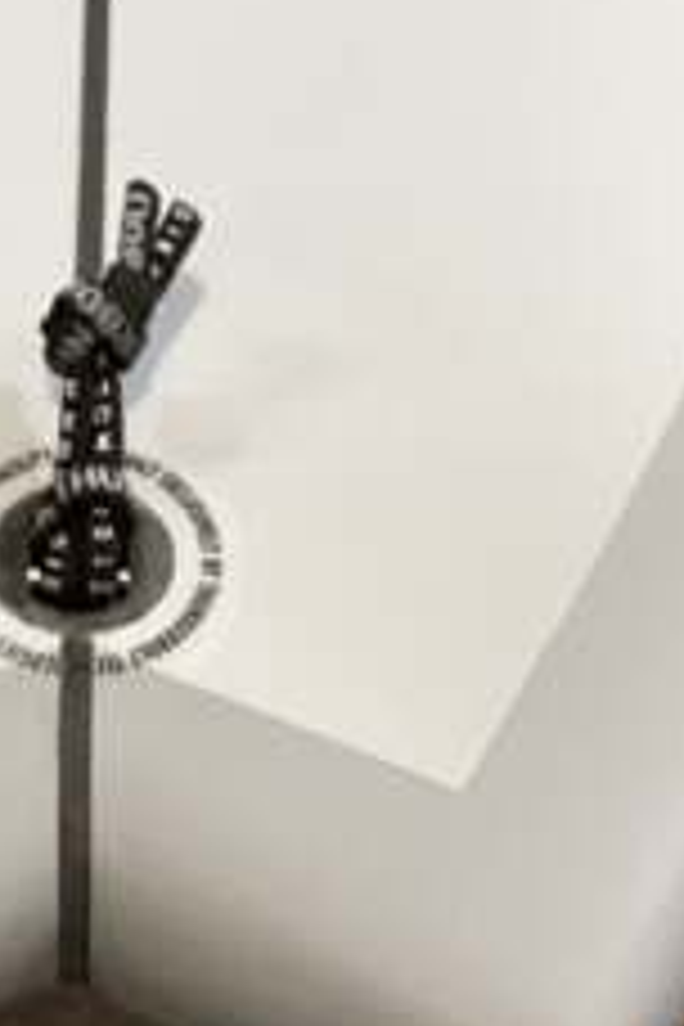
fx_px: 3220
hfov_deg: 12.1
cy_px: -500
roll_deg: +1.0
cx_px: 108
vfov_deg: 16.5
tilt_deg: -32.5
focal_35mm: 113
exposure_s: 1/50
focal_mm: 3.3
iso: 50
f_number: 2.4
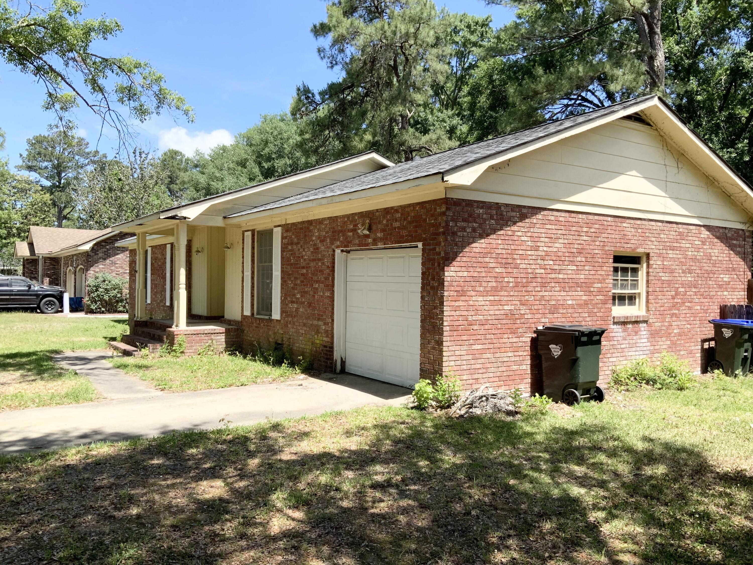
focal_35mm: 29
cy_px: 282
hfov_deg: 61.7
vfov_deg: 48.2
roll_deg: -0.4
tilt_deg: -0.4
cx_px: 376
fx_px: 631
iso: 16
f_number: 1.8
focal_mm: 3
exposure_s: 1/1015
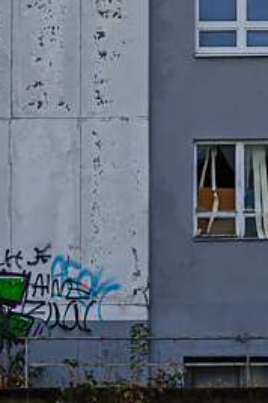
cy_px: -63
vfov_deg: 17.7
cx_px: 239
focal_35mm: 111
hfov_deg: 12.2
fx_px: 1243
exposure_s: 1/640
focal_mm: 22
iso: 200
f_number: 7.1
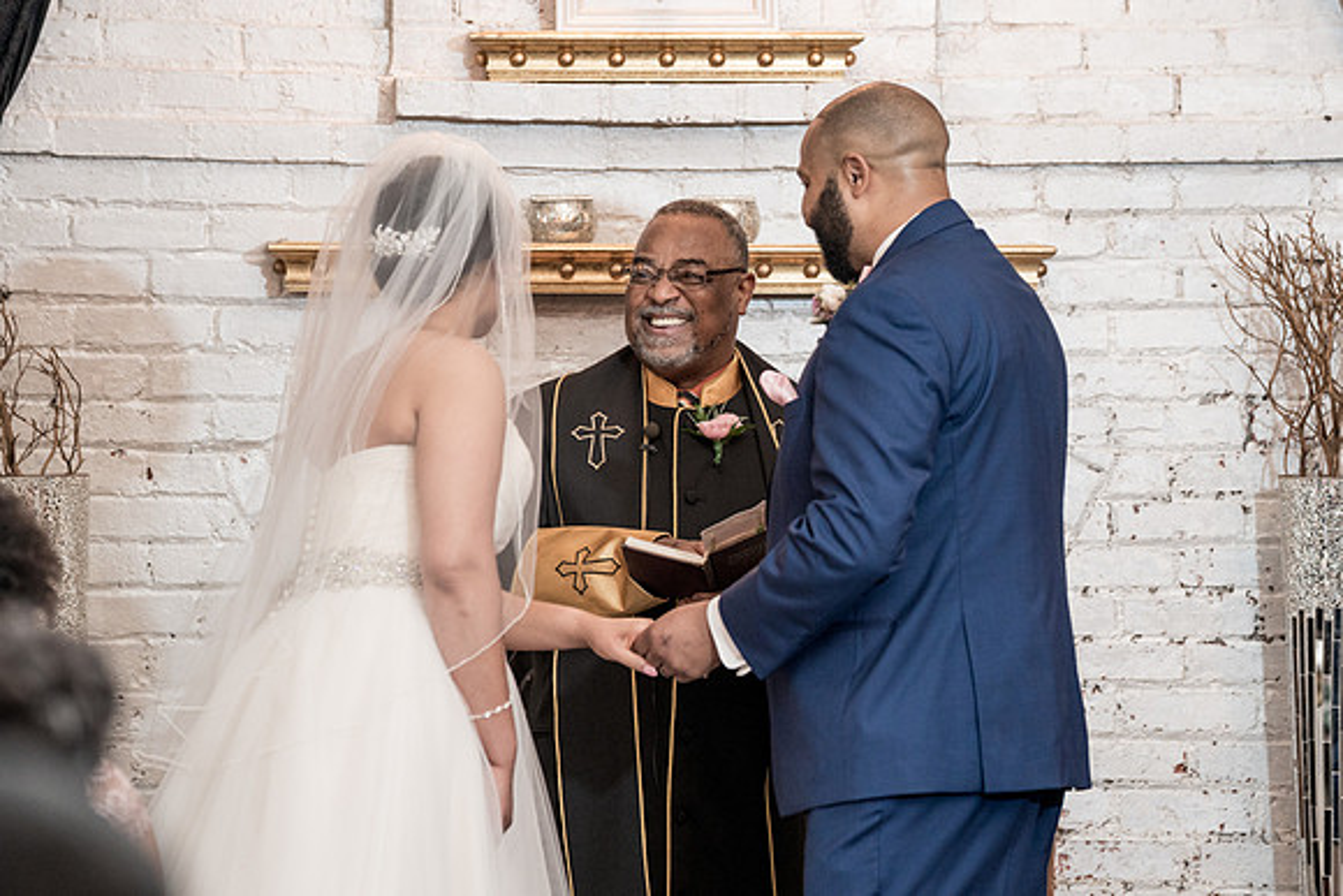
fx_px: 7149
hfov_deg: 10.7
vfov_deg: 7.2
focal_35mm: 192
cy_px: 433
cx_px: 695
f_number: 4
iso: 2000
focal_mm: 182
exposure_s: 1/100
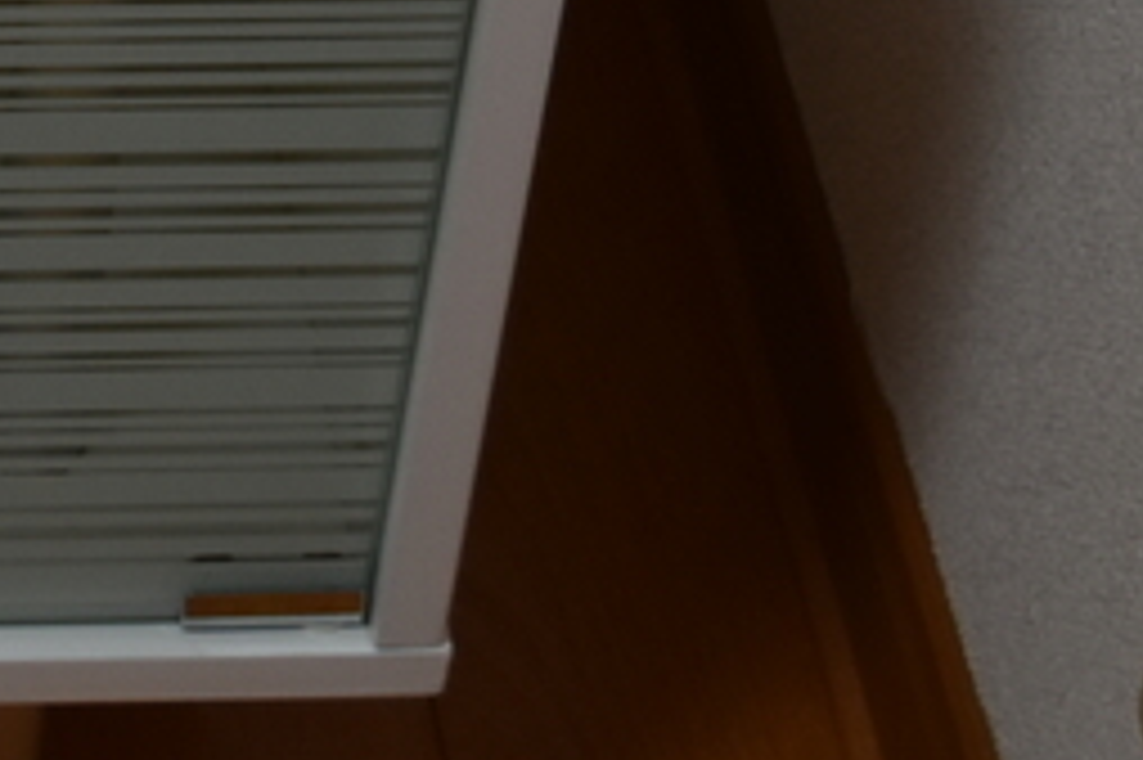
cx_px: -558
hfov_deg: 9.7
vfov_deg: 6.6
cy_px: -211
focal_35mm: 205
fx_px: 6516
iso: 500
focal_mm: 29
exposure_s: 1/60
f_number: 4.2
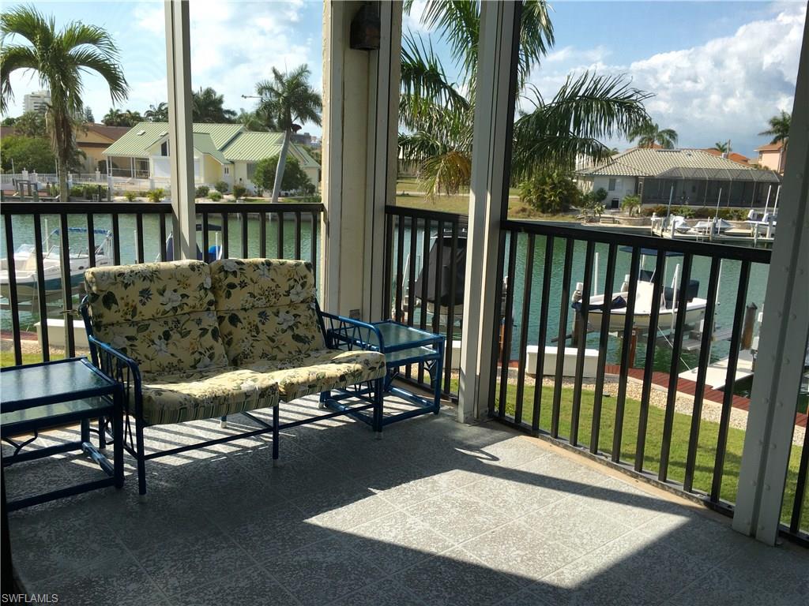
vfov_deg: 48.2
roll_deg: -2.9
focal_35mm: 29
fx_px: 678
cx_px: 404
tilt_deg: -10.8
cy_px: 303
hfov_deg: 61.7
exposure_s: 1/1068
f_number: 2.2
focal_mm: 4.15
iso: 25
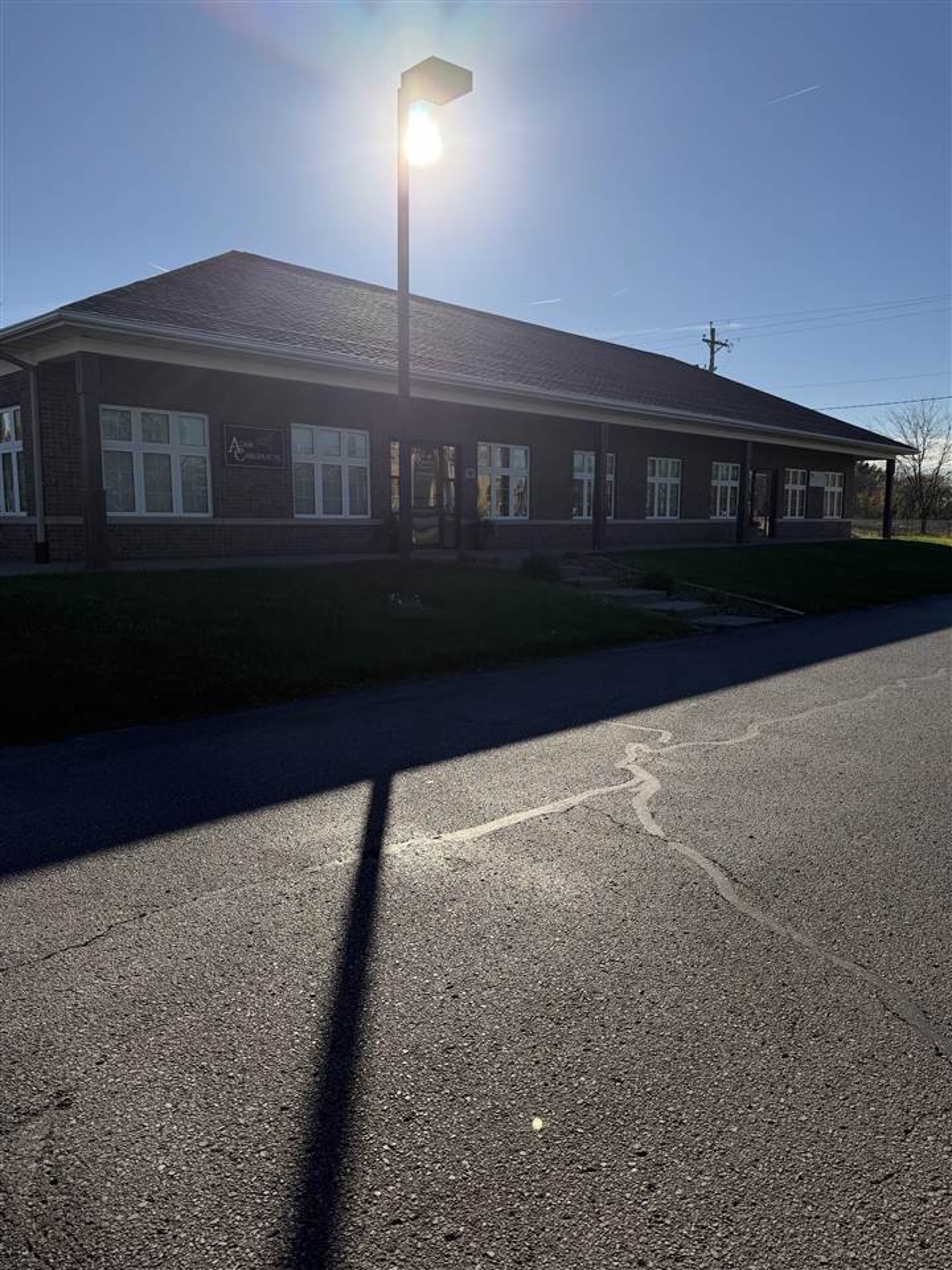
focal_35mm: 24
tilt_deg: -7.2
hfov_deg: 56.8
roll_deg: +0.0
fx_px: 880
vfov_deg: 71.6
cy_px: 635
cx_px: 476
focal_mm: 6.76
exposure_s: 1/9091
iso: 100
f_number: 1.78
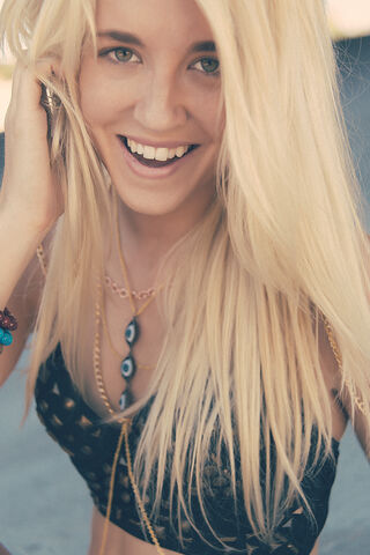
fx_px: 956
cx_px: 185
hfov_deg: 21.9
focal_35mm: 62
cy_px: 278
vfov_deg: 32.4
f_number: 4.8
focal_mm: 62
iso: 400
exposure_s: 1/640
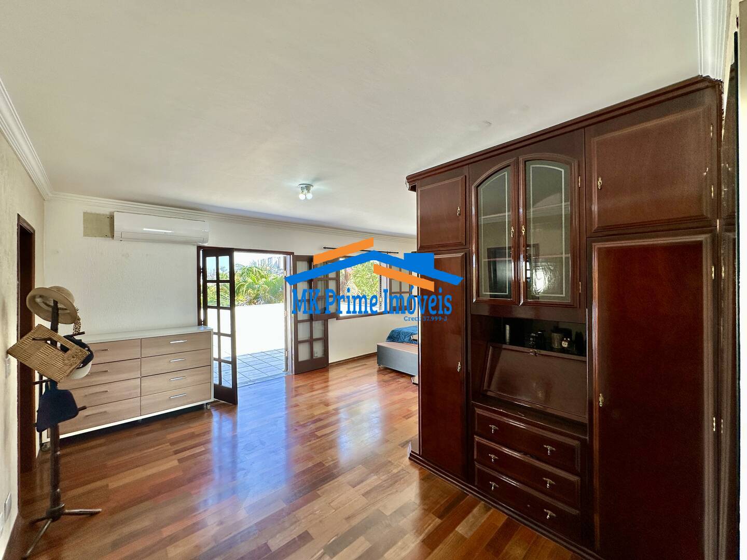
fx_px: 302
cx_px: 374
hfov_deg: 102.1
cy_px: 280
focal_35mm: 14
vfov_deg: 85.7
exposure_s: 1/120
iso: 50
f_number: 2.2
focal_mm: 2.22
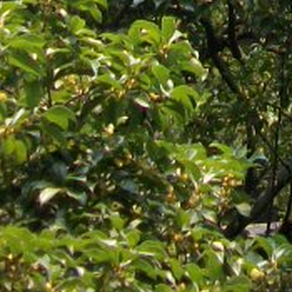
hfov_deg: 8.1
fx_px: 1976
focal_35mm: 207
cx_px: 547
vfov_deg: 7.6
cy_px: -507
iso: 80
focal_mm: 5.7
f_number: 2.9
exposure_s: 1/400
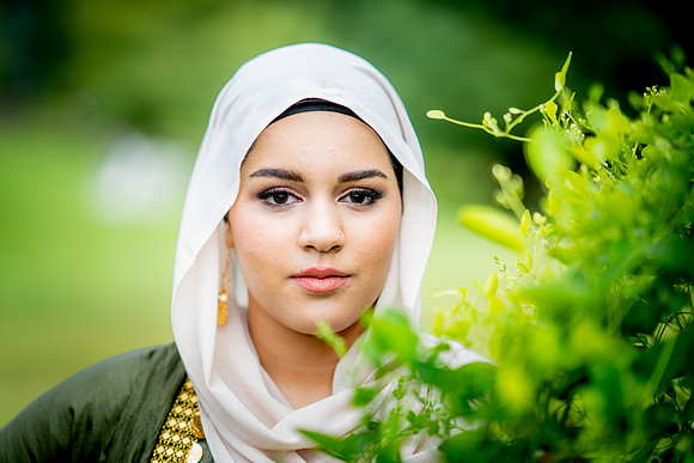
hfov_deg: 21.3
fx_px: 1842
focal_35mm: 96
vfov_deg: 14.3
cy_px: 229
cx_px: 322
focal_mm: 85
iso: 100
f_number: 1.4
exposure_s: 1/2500
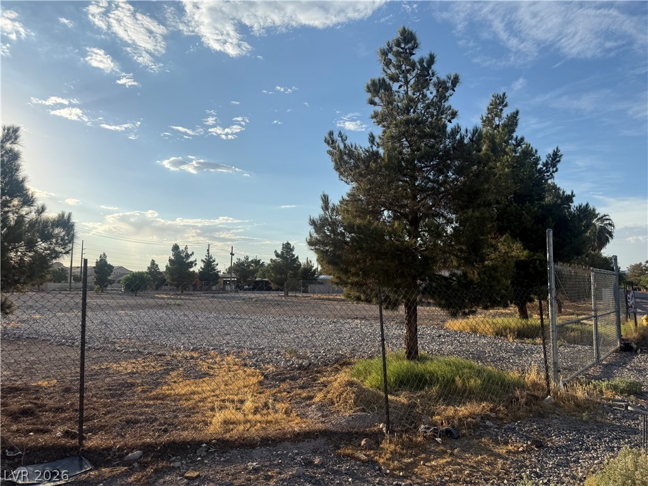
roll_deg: -0.5
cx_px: 324
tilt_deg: +1.5
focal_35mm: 24
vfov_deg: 56.8
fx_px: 449
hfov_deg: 71.6
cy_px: 243
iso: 80
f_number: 1.78
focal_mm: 6.76
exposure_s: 1/5714
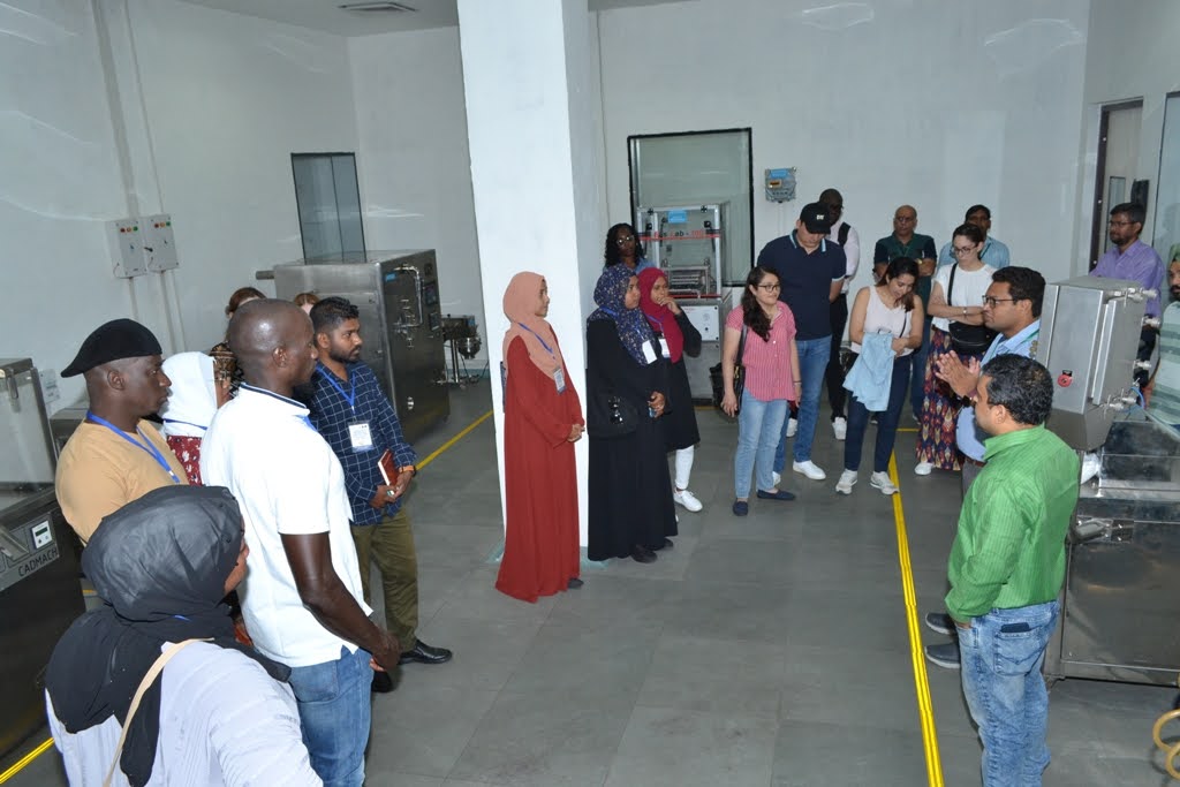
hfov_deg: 67.4
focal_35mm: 27
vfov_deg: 47.9
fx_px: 885
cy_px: 394
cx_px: 590
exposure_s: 1/200
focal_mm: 18
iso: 800
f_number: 6.3
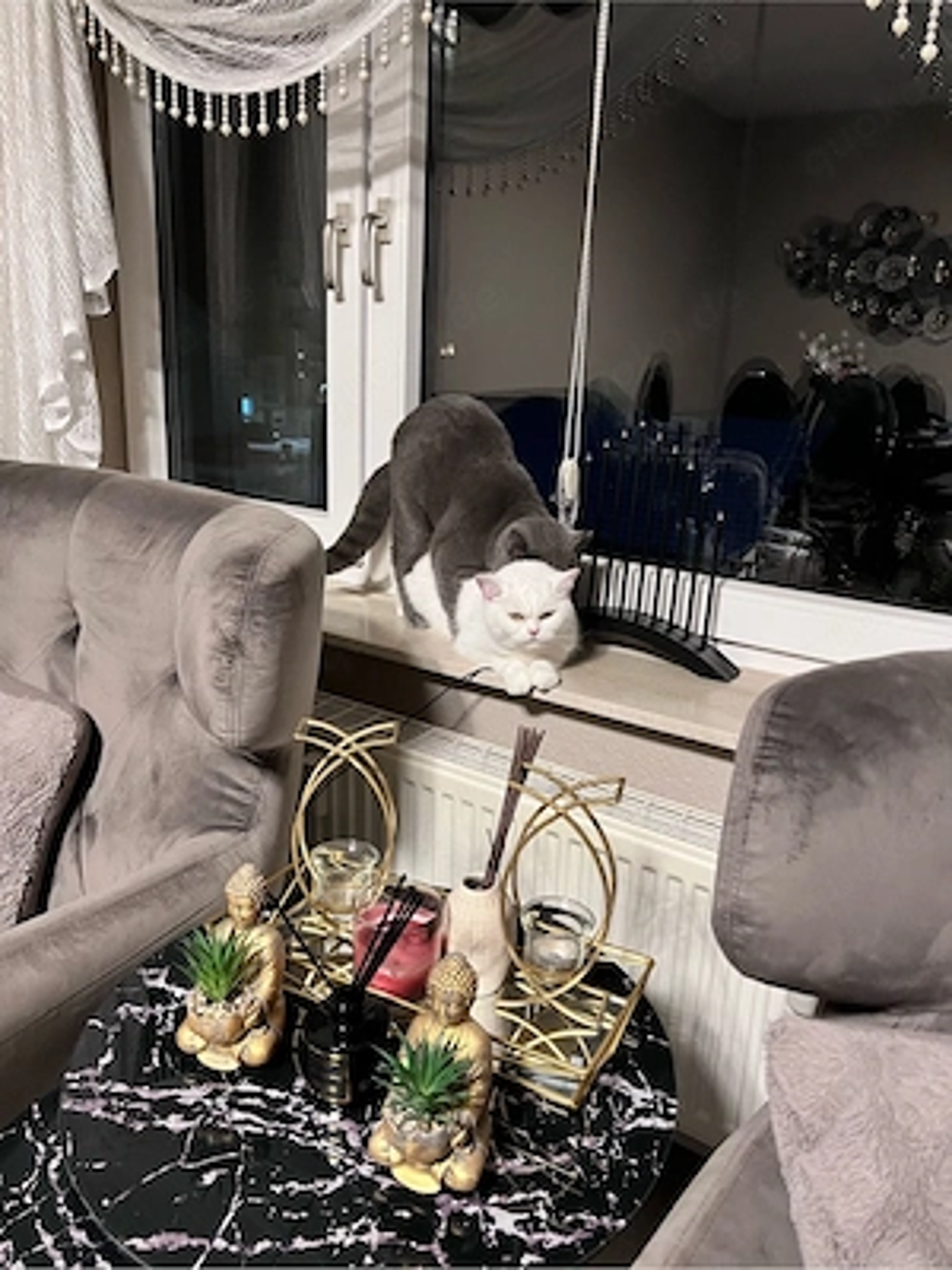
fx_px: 953
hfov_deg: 53.1
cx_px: 476
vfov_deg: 67.3
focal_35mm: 26
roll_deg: -2.9
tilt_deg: -15.3
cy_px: 635
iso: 500
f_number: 1.5
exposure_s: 1/33
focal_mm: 5.7
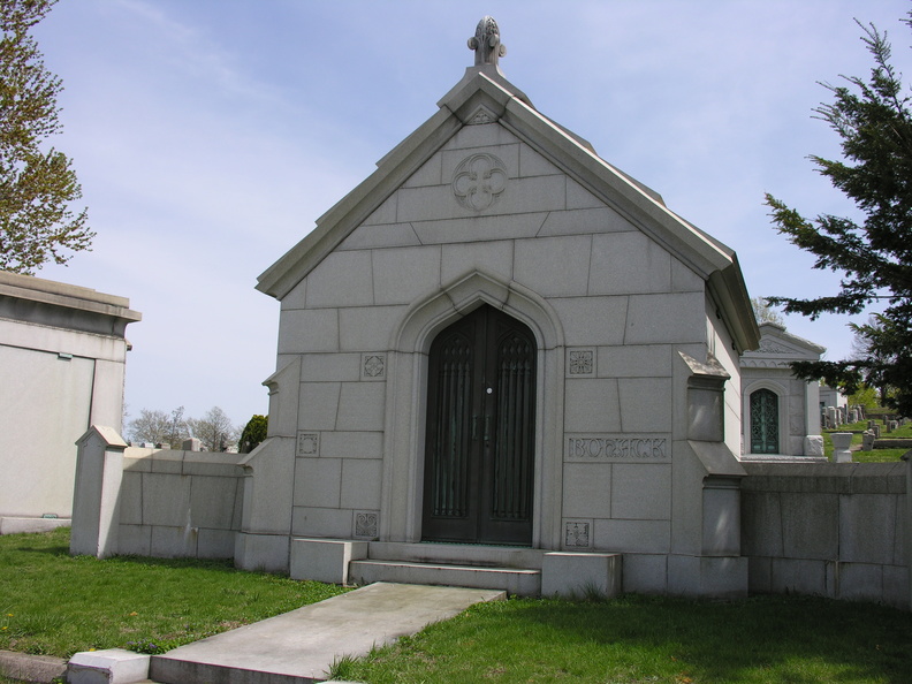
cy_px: 342
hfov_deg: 52.6
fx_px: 922
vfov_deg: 40.7
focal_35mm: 35
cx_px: 456
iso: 50
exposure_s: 1/553
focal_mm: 8.9
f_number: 4
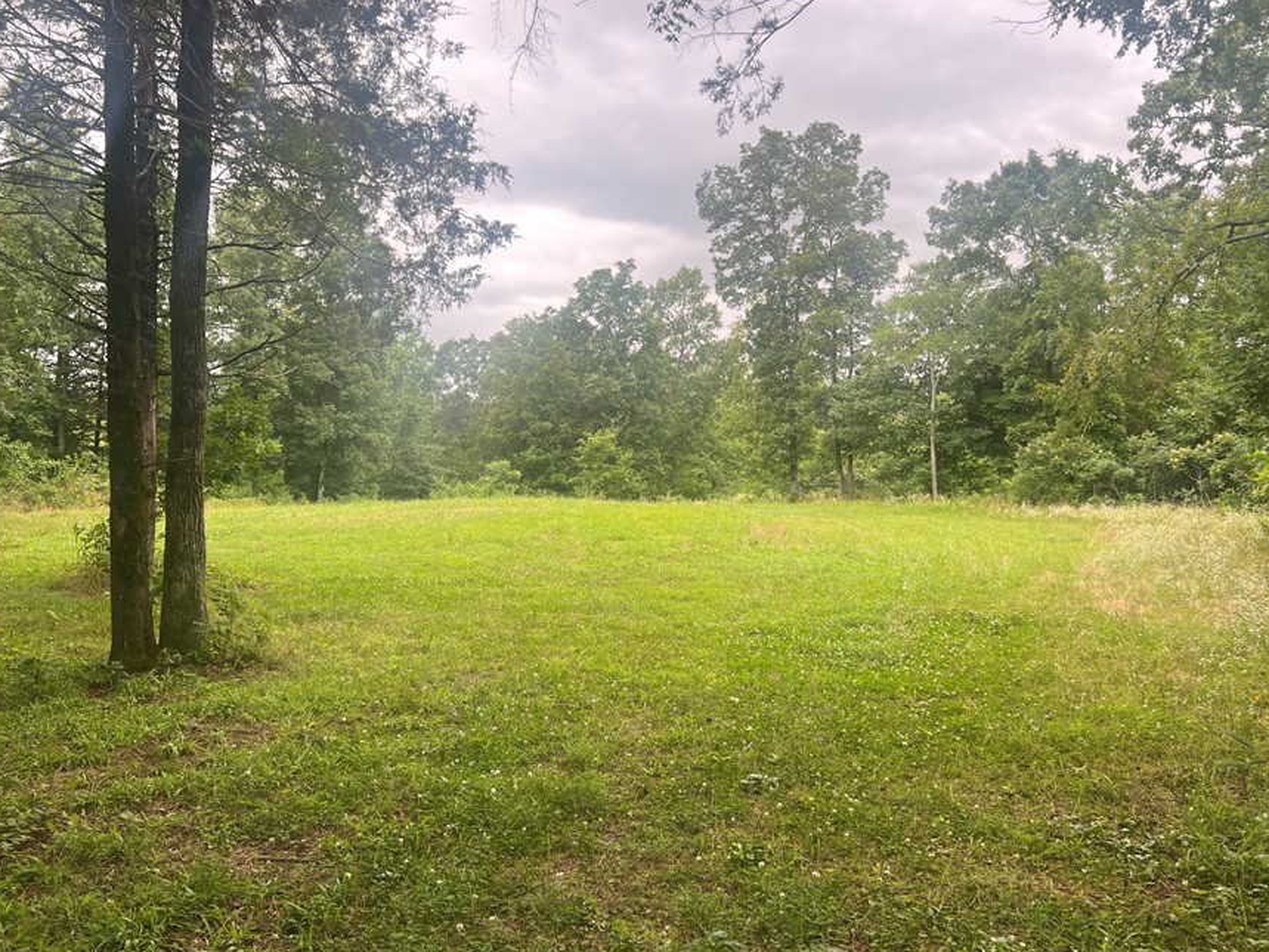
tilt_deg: +2.0
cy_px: 446
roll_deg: -0.3
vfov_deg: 45.4
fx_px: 1136
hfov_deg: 58.4
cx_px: 620
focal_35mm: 31
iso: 50
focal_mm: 5.7
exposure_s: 1/175
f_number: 1.5
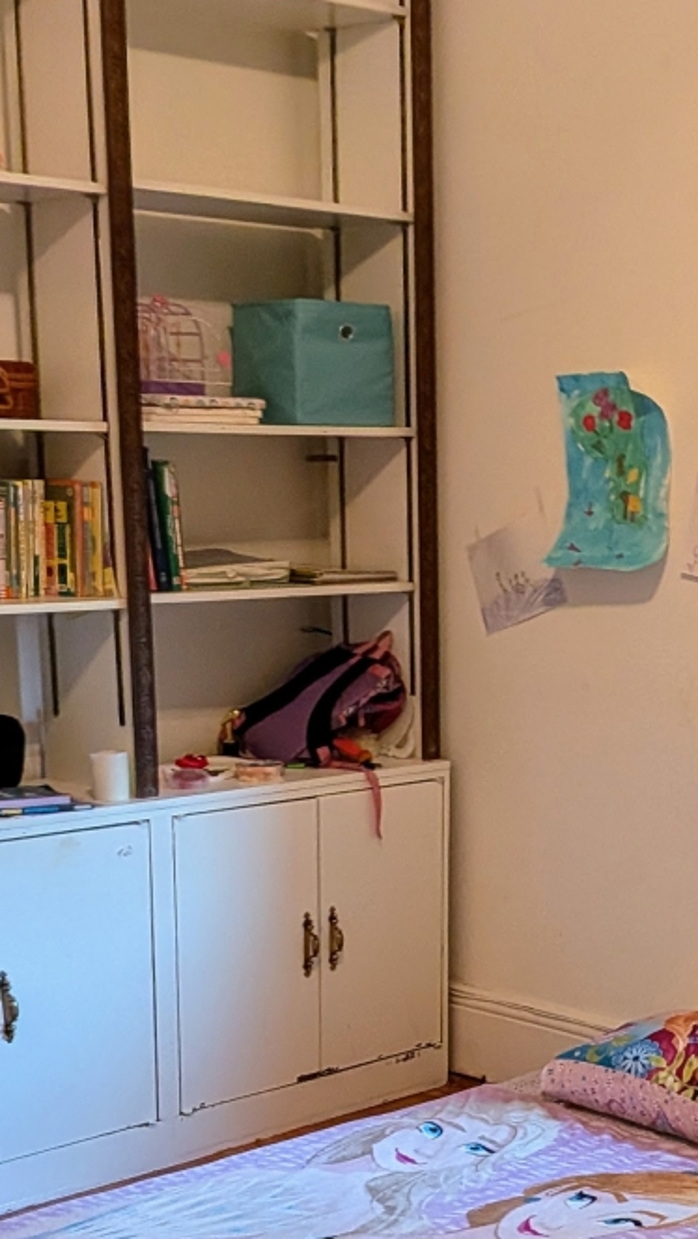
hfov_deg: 18.8
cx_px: 620
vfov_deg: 32.6
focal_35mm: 63
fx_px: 2071
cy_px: 954
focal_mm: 4.53
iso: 32
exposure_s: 1/120
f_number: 1.7
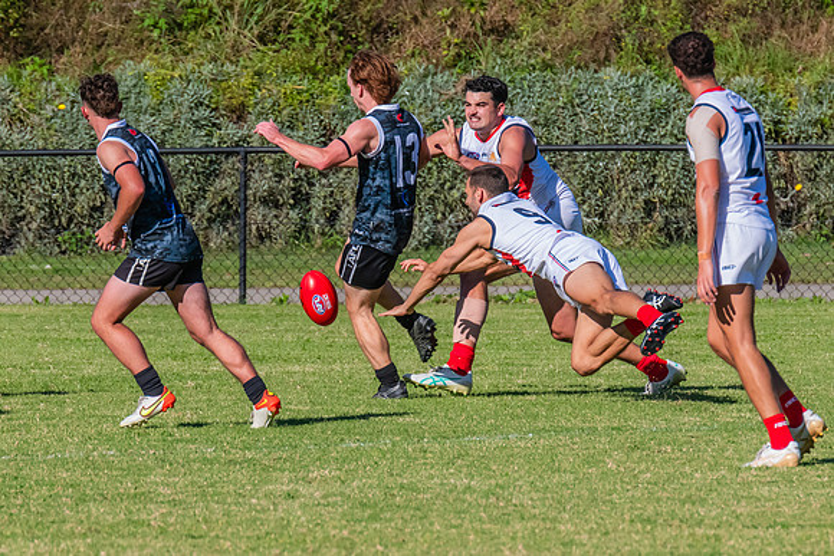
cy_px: 268
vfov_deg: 1.5
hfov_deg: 2.3
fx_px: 20635
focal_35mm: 891
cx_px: 413
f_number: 14
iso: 1600
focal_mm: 600
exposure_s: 1/1600
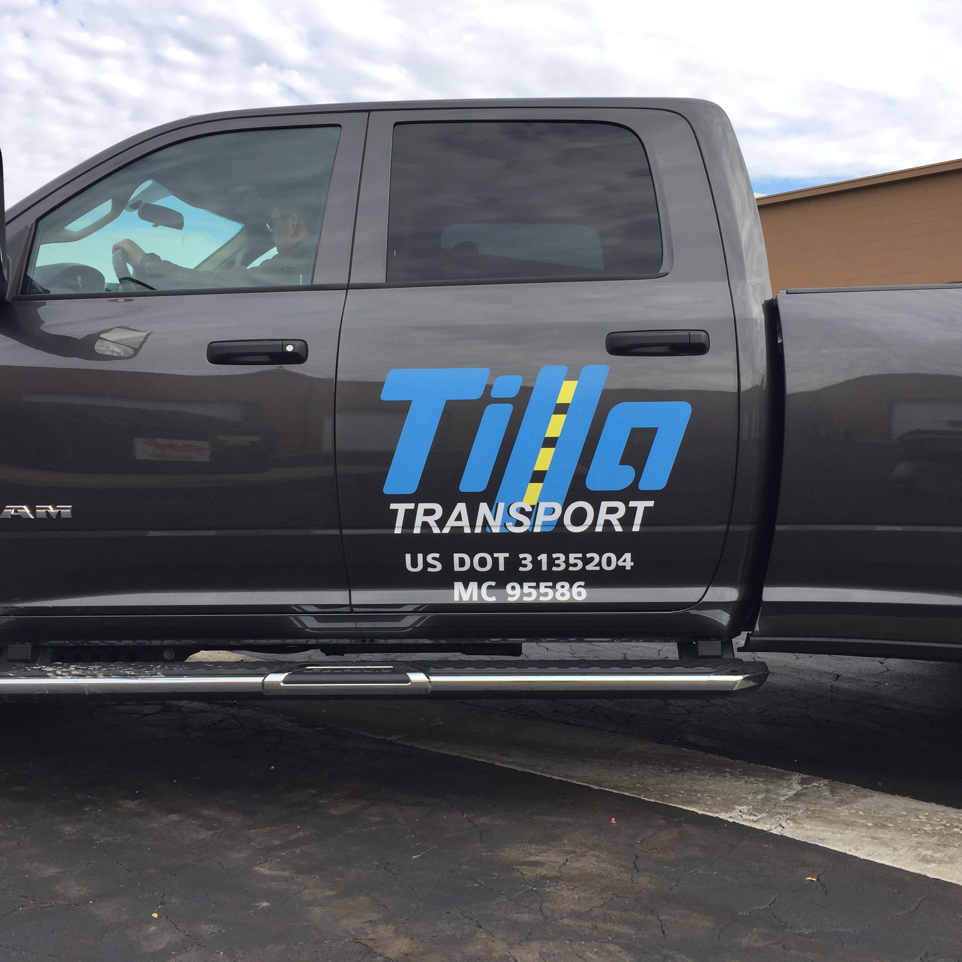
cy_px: 480
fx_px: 1100
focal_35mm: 35
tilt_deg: -0.3
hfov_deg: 47.2
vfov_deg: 47.2
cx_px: 493
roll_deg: -1.9
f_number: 2.2
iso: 32
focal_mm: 4.15
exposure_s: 1/732
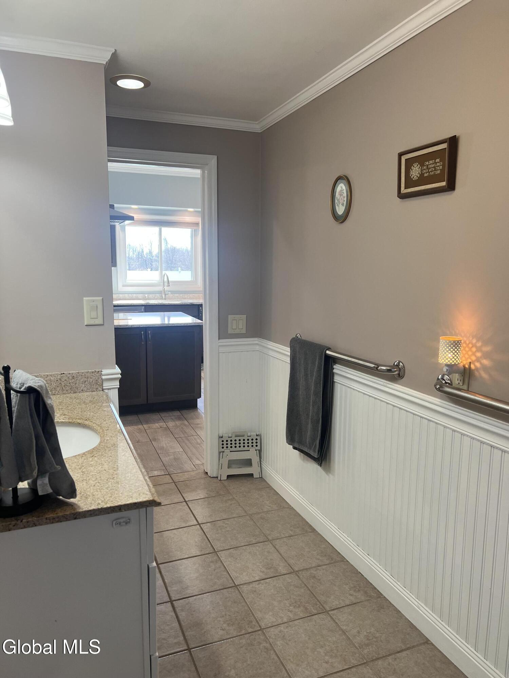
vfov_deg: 67.3
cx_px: 254
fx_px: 510
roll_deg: -0.4
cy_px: 339
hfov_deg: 53.1
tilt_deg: -8.8
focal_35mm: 26
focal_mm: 5.7
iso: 80
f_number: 1.5
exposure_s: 1/120
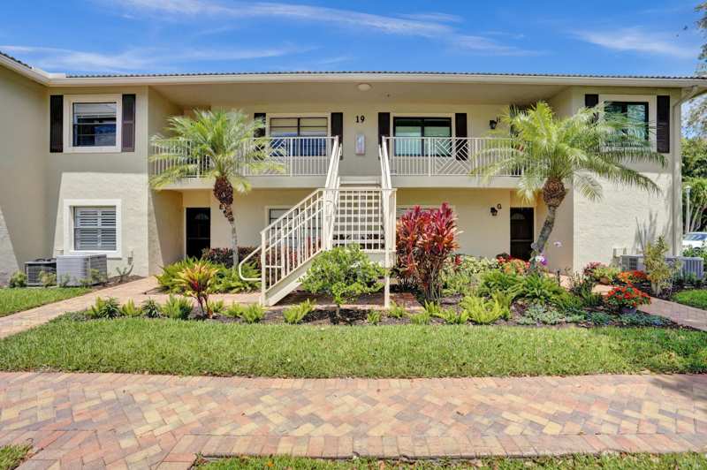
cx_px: 354
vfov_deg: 73.6
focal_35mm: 16
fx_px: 314
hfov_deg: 96.8
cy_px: 235
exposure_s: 1/5000
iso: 800
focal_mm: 16
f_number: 4.5
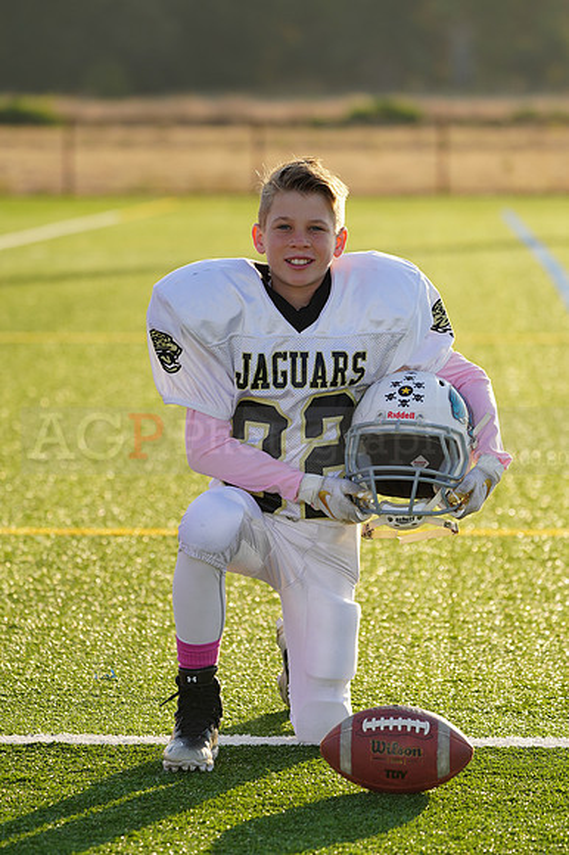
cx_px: 284
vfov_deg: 10.0
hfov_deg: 6.7
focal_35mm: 206
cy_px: 428
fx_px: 4889
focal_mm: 206
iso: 100
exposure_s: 1/250
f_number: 5.6
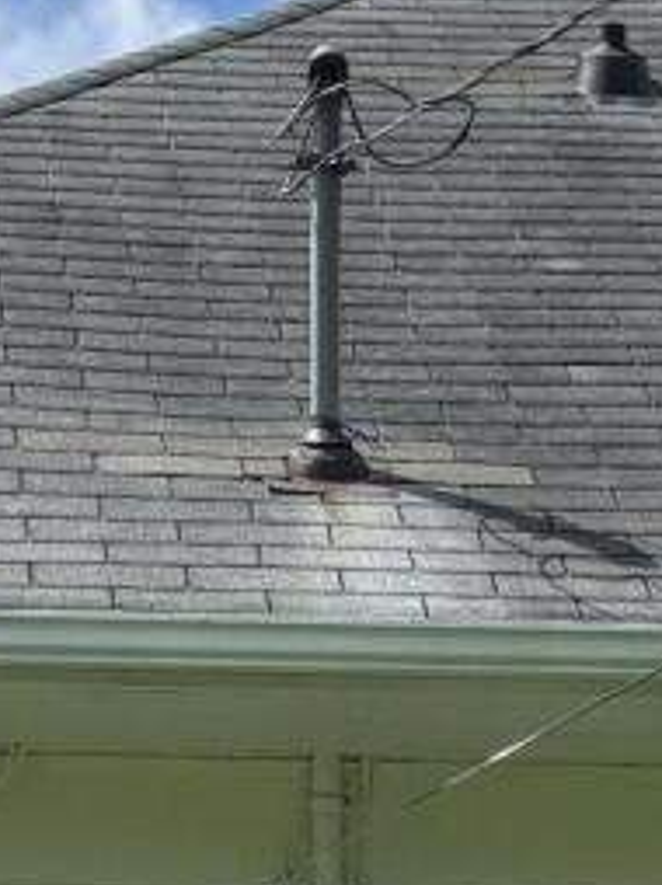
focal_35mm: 205
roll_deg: -1.1
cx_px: 449
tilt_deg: -2.6
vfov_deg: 8.9
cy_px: 1990
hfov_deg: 7.2
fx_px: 5236
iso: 50
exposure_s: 1/3788
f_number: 1.6
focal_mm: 5.96
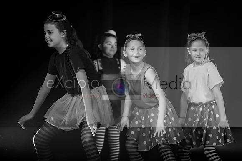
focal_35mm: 214
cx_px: 129
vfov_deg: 6.4
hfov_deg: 9.6
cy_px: 85
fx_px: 1437
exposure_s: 1/125
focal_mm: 200
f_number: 2.8
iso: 800
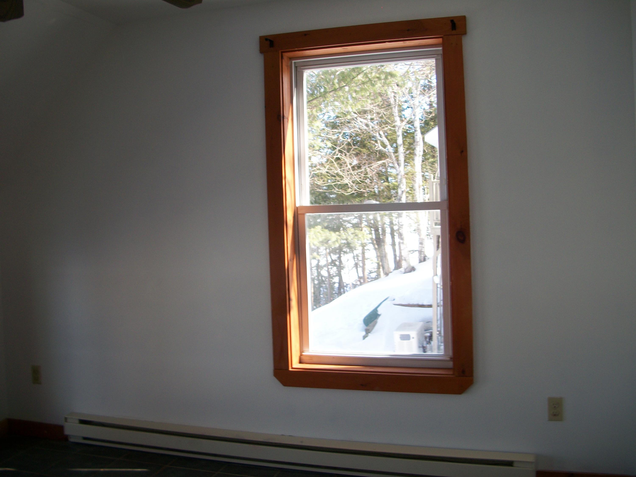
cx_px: 318
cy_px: 238
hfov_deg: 52.6
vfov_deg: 40.7
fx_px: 643
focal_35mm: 35
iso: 80
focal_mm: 6.3
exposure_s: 1/100
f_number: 3.1
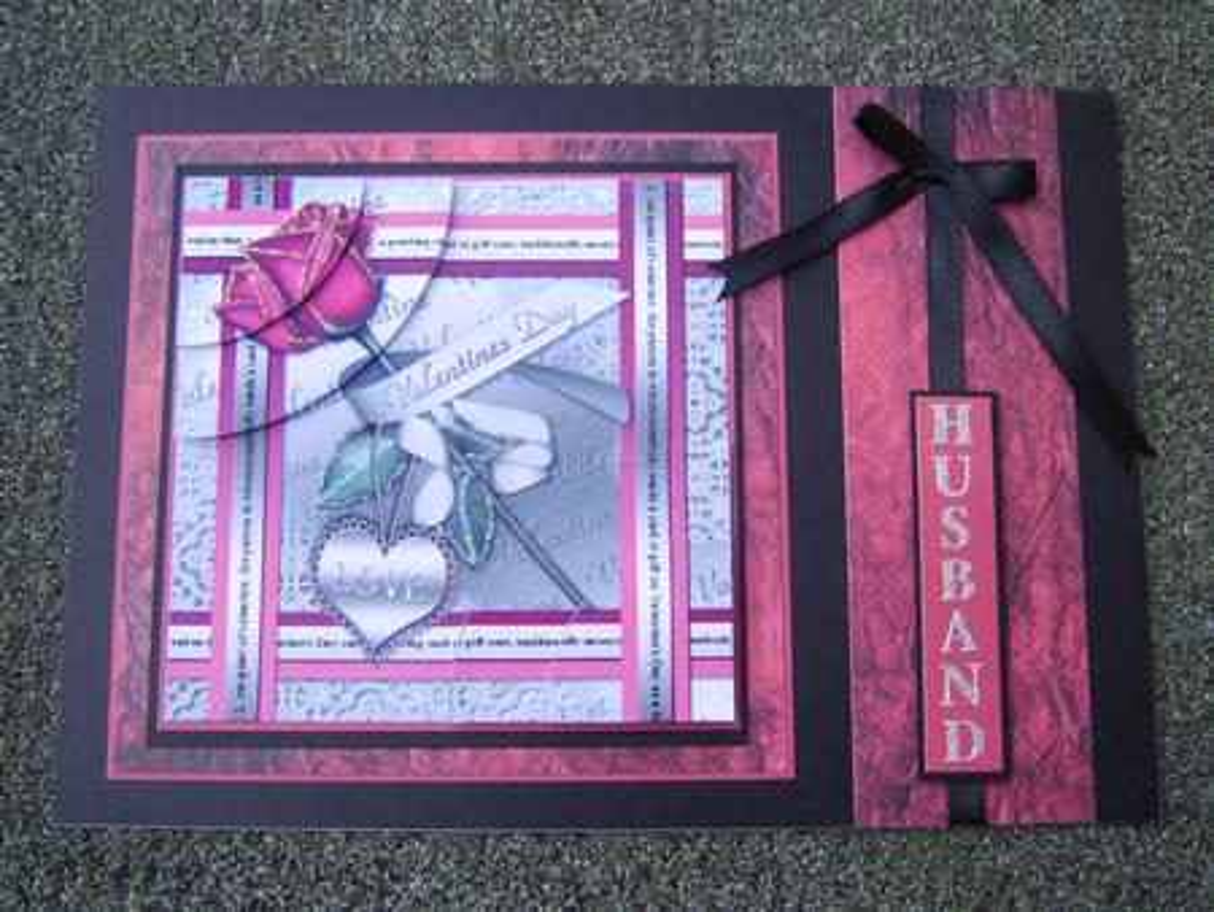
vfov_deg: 45.5
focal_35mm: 31
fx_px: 1088
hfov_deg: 58.3
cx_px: 607
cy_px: 456
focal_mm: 8.13
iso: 71
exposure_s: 1/78
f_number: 2.7
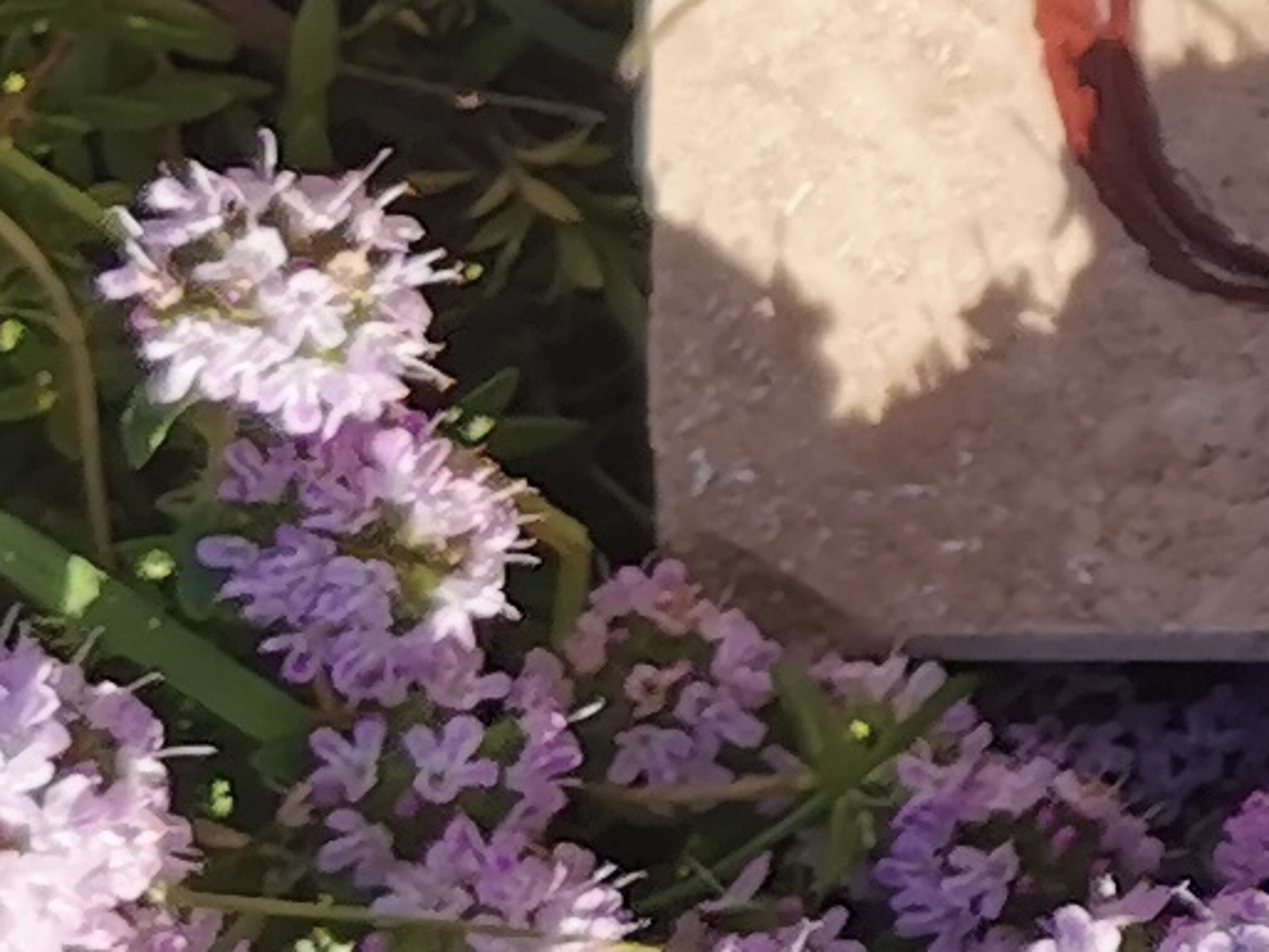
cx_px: 3636
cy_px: 225
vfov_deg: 7.7
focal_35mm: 192
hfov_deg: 8.7
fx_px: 7040
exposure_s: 1/4098
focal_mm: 5.56
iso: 50
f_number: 1.6
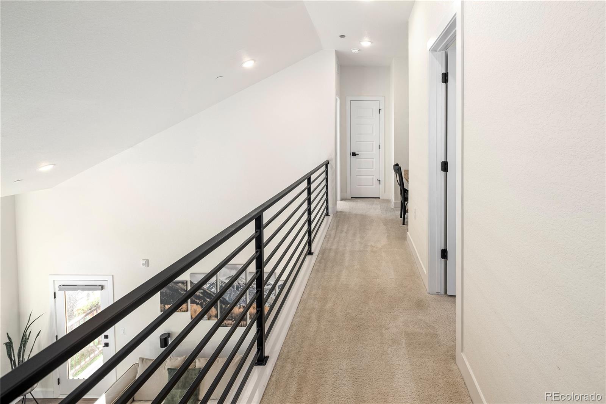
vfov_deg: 70.4
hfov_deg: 93.3
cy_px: 202
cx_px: 303
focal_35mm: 17
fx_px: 286
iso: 400
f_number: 8
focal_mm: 17
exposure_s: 1/160
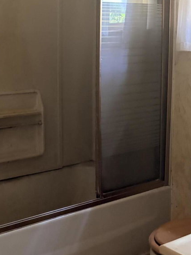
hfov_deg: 25.8
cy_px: 85
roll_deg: +0.8
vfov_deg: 34.6
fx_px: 405
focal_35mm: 55
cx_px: 25
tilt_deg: -2.1
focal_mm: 5.96
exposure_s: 1/30
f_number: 1.6
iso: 800
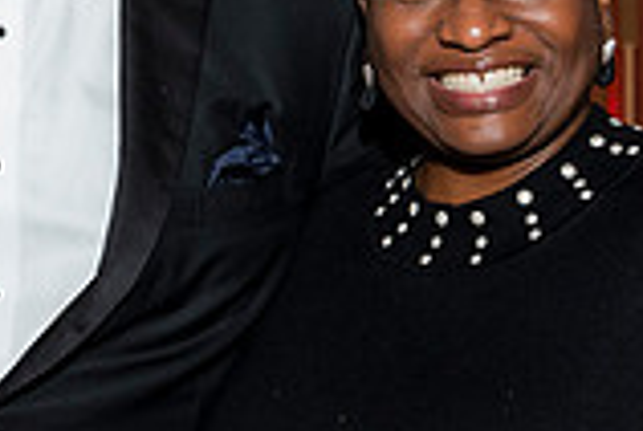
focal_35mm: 119
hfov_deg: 16.8
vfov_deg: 11.5
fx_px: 2129
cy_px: 71
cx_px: 17
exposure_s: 1/125
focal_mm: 26
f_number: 5
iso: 800
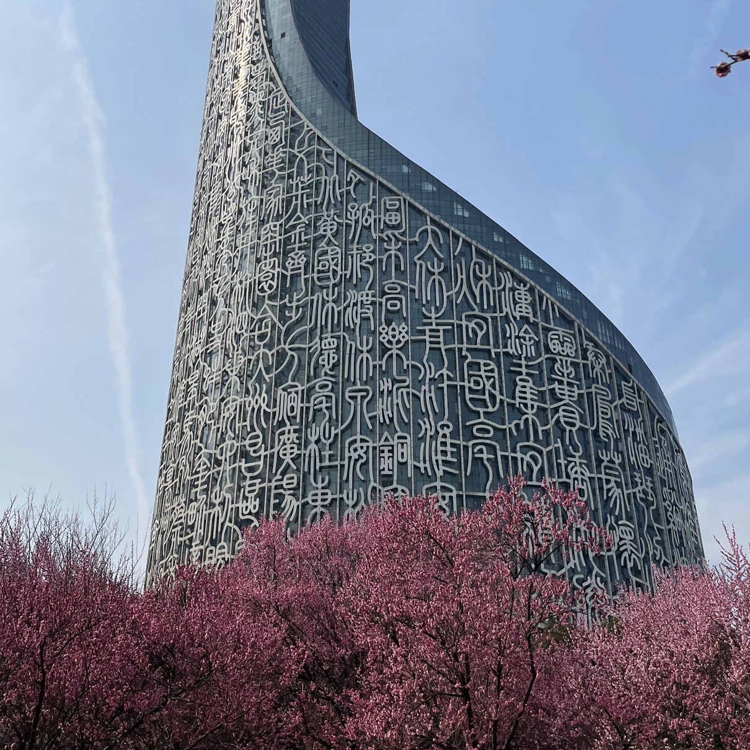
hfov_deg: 43.8
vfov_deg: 43.3
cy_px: 255
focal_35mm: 38
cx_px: 356
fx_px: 931
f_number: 1.6
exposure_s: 1/9804
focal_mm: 4.2
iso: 32
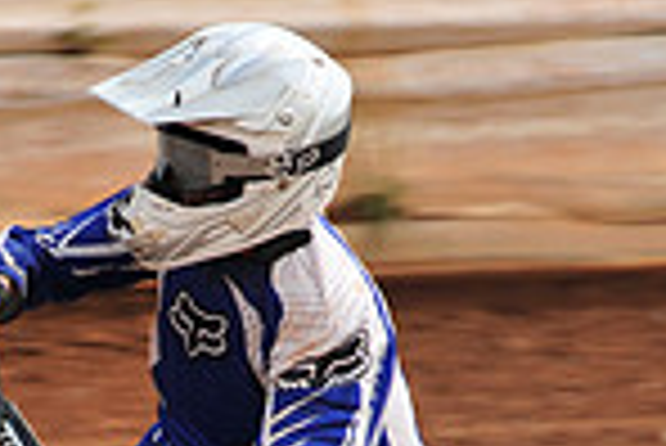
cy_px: 568
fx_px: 14481
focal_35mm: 782
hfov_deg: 2.6
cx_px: 108
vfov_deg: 1.8
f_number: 6.3
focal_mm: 200
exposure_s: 1/400
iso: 200
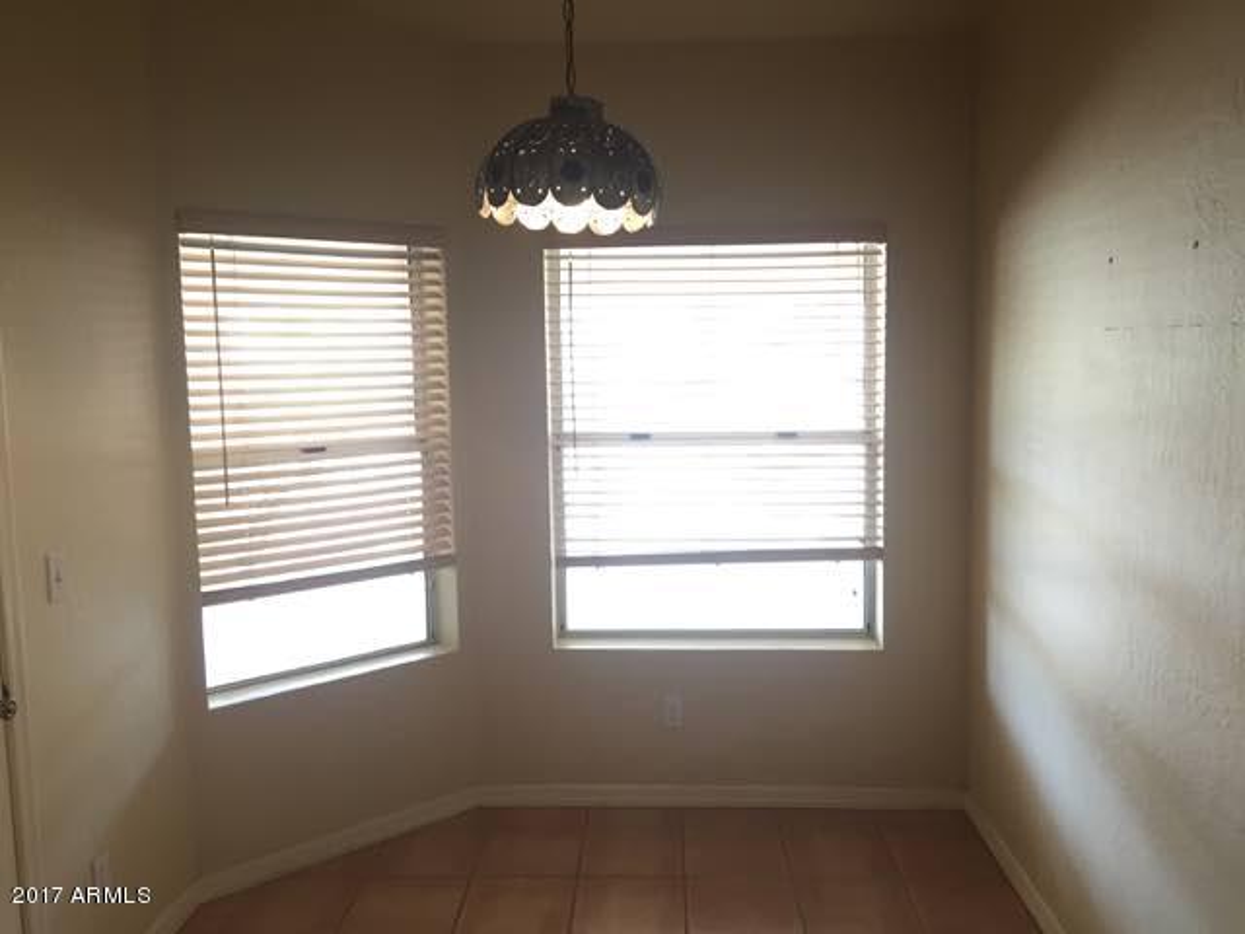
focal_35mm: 29
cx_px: 622
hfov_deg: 61.7
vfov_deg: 48.2
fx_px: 1043
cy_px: 467
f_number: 2.2
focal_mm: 4.15
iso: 80
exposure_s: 1/30
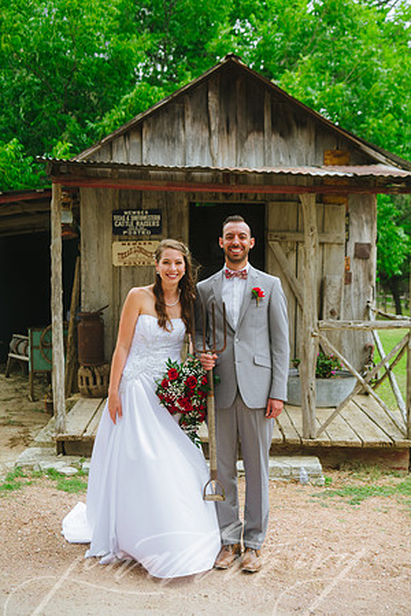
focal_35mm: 44
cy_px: 308
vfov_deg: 44.5
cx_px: 206
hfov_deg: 30.5
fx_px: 753
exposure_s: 1/250
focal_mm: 44
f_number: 4
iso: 320
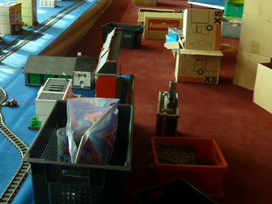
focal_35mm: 49
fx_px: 385
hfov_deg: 38.7
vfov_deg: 29.3
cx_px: 102
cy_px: 60
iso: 320
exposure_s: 1/30
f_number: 3.4
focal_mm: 4.7
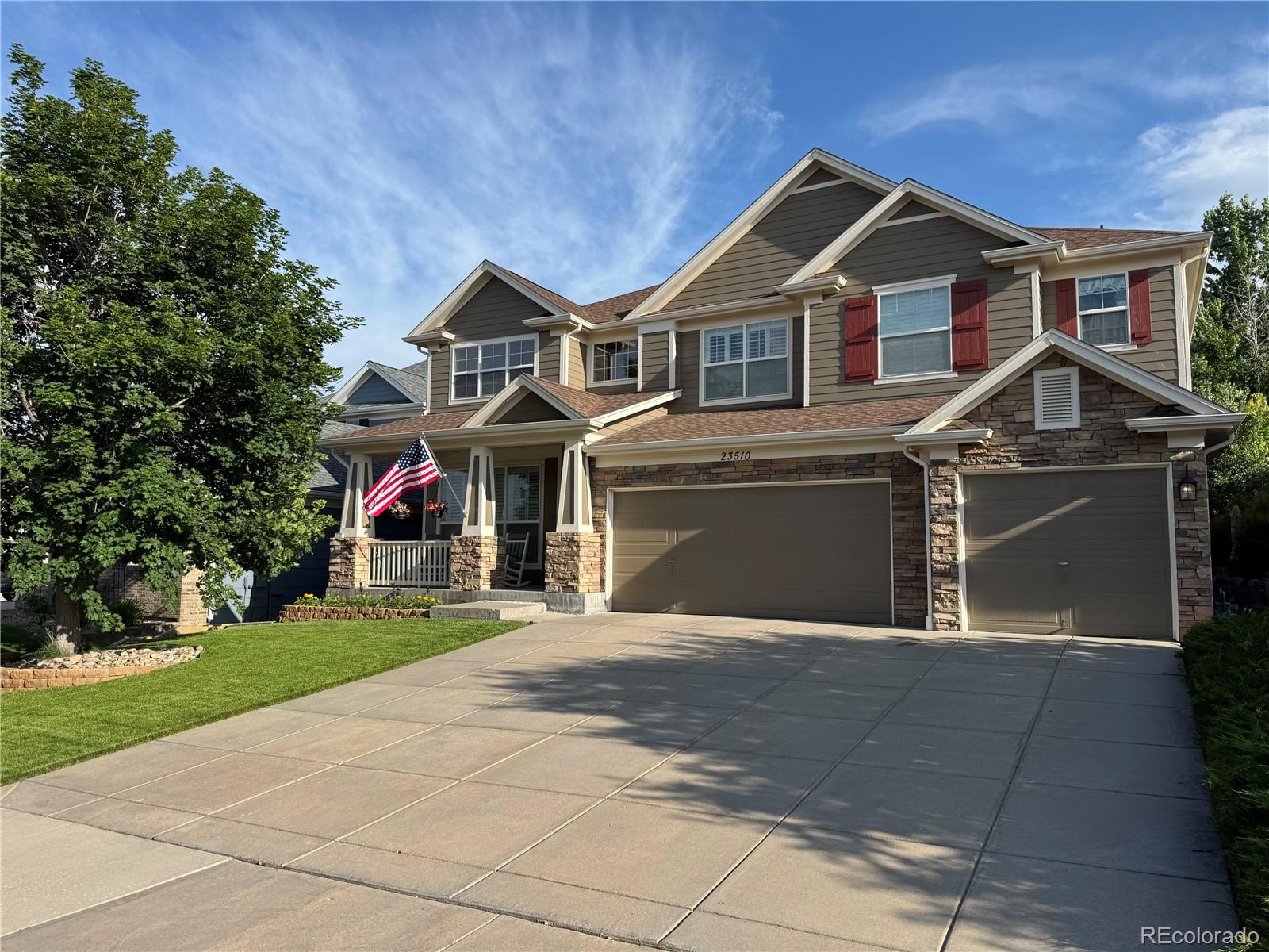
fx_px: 880
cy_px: 476
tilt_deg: +6.2
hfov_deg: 71.6
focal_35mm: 24
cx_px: 634
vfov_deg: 56.8
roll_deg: -0.8
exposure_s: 1/3247
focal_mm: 6.76
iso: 80
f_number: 1.78
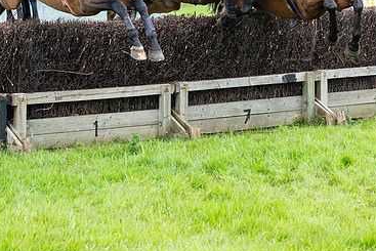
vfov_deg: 8.5
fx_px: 1693
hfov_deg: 12.7
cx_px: 166
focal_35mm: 162
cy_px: 35
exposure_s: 1/2000
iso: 1000
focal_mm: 70
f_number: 4
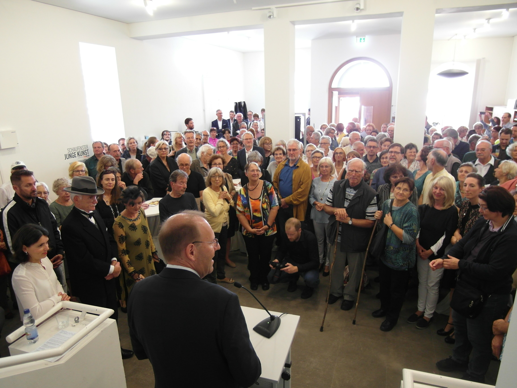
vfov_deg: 56.8
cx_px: 258
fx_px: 358
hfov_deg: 71.6
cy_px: 194
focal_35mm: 24
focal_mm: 5.2
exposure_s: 1/30
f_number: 1.8
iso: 200
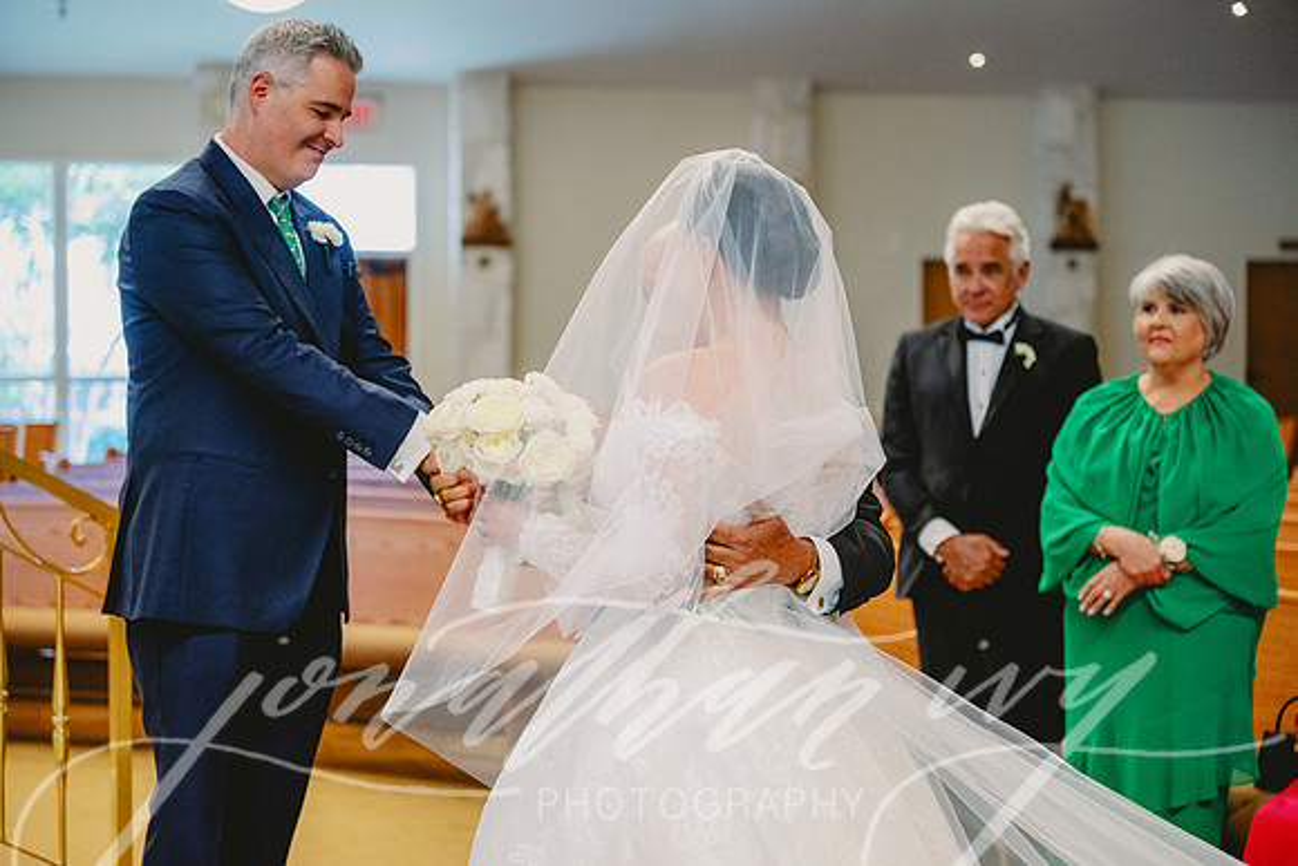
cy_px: 433
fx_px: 2524
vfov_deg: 19.5
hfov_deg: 28.8
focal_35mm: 70
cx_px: 649
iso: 2500
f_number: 2.8
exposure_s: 1/320
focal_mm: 70
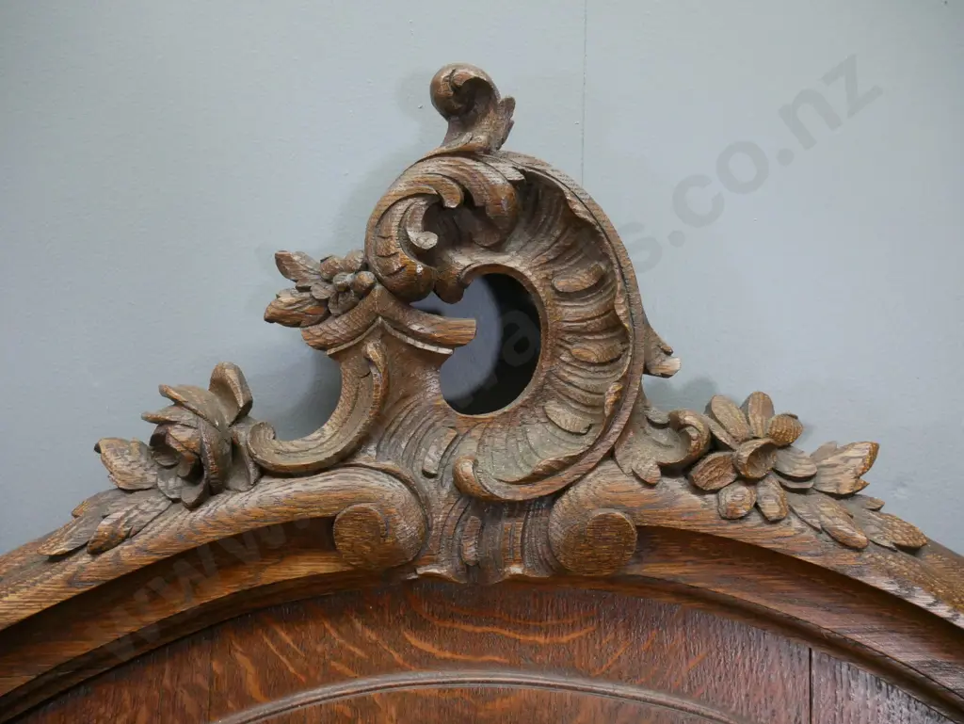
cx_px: 482
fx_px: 947
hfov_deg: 53.9
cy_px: 362
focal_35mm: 34
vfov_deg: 41.8
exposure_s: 1/80
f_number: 6.3
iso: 3200
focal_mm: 17
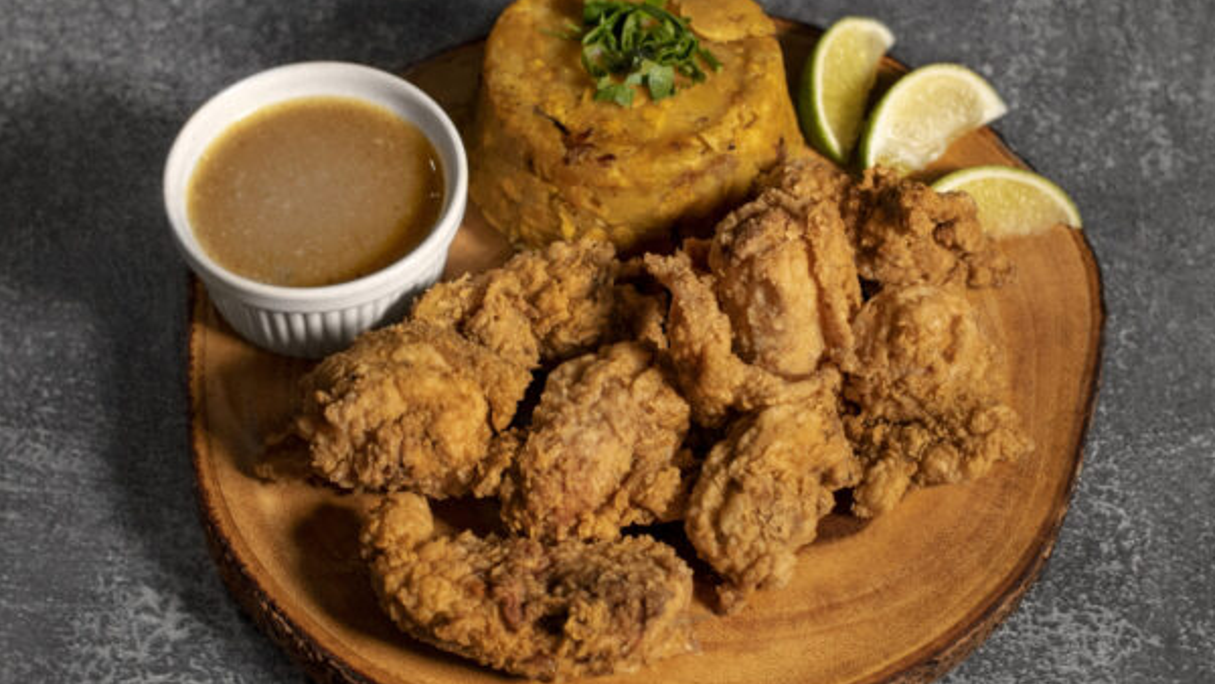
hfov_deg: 31.4
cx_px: 630
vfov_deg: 18.0
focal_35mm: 67
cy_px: 380
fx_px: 2159
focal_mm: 50
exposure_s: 1/160
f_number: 5
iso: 800
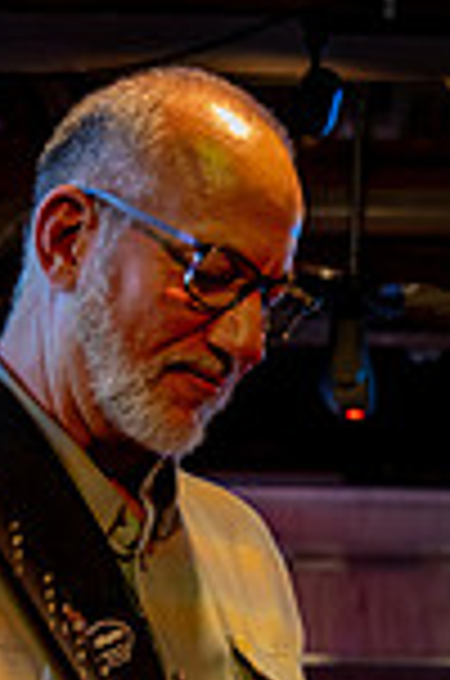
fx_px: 2580
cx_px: 286
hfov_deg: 10.0
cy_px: 685
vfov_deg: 14.7
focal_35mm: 137
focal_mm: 46
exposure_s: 1/40
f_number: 4
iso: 6400
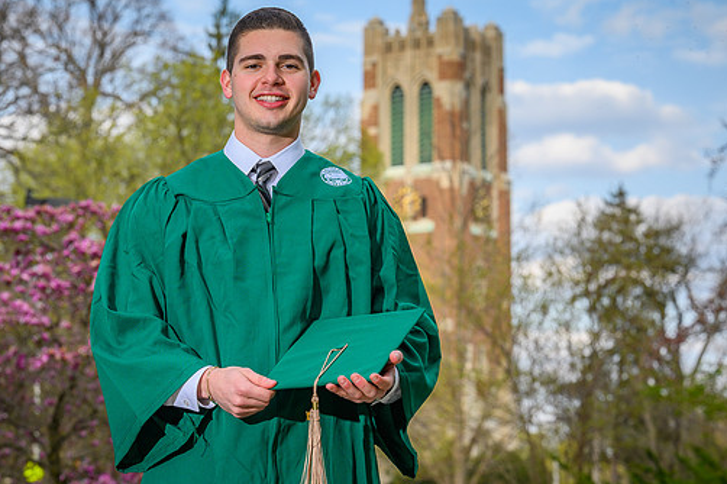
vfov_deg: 11.5
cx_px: 257
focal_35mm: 119
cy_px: 242
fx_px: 2401
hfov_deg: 17.2
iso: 100
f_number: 6.3
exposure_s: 1/200
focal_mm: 88
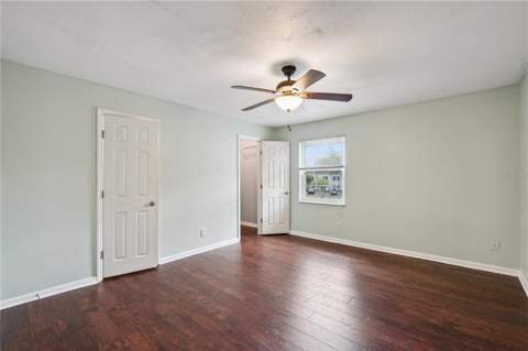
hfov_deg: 98.6
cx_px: 264
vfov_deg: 75.4
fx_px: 227
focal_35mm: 16
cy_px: 176
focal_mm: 15.5
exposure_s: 1/2.5
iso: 200
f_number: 9
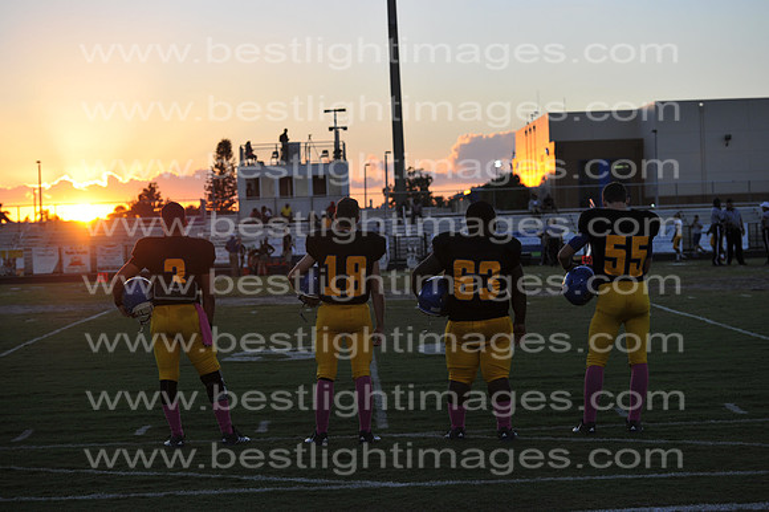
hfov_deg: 24.8
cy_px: 256
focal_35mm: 82
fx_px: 1751
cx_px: 384
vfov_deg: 16.6
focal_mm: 82
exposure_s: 1/2000
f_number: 4
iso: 800
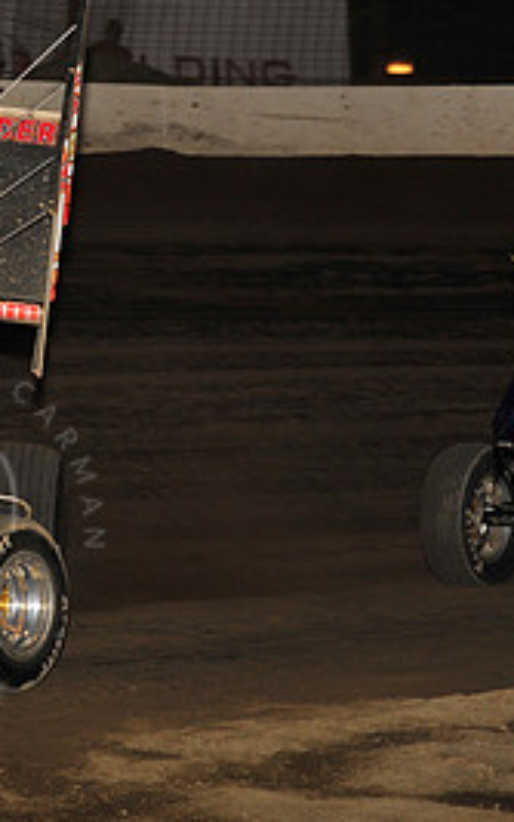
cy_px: 249
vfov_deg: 9.0
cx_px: -83
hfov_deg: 5.6
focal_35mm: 232
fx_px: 5197
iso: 800
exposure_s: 1/320
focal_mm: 105
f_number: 6.3
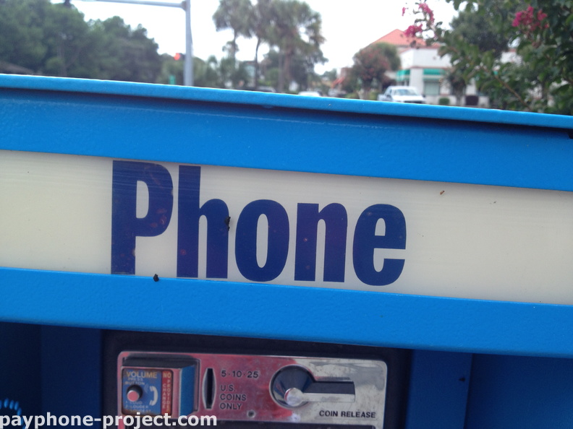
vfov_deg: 40.7
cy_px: 214
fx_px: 579
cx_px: 286
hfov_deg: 52.6
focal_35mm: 35
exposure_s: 1/435
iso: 50
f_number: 2.4
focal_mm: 4.28
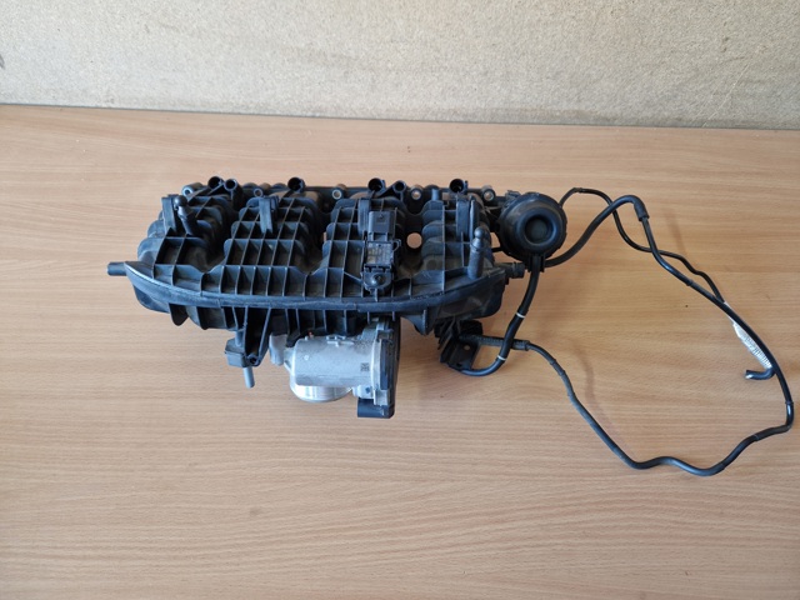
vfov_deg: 58.9
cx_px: 400
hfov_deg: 73.9
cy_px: 300
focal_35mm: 23
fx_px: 532
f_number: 1.8
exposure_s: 1/100
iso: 50
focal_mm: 5.4
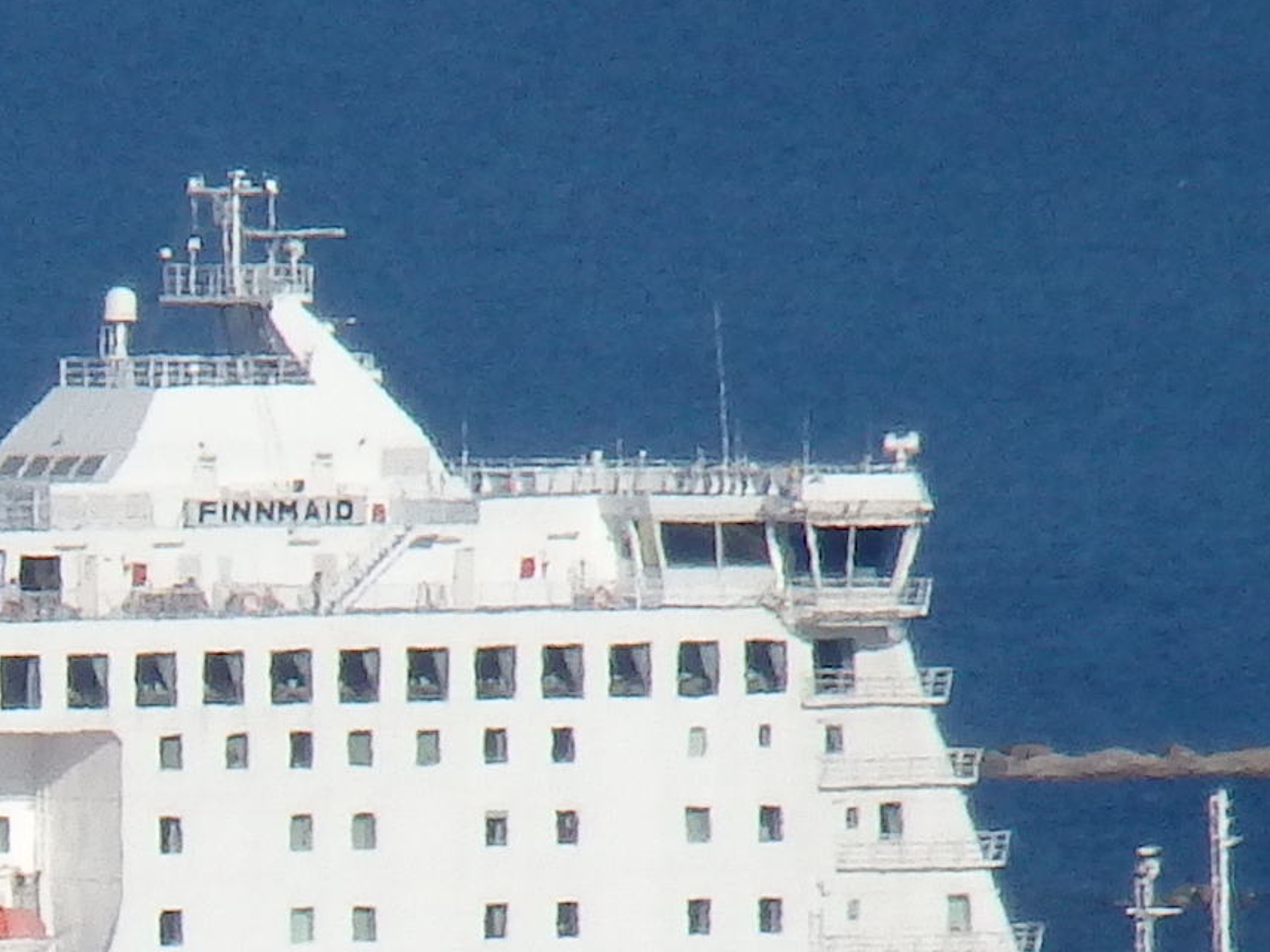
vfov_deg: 0.5
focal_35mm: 3234
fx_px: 118633
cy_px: 1380
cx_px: -1200
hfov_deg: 0.6
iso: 125
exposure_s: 1/640
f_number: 6.9
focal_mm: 108
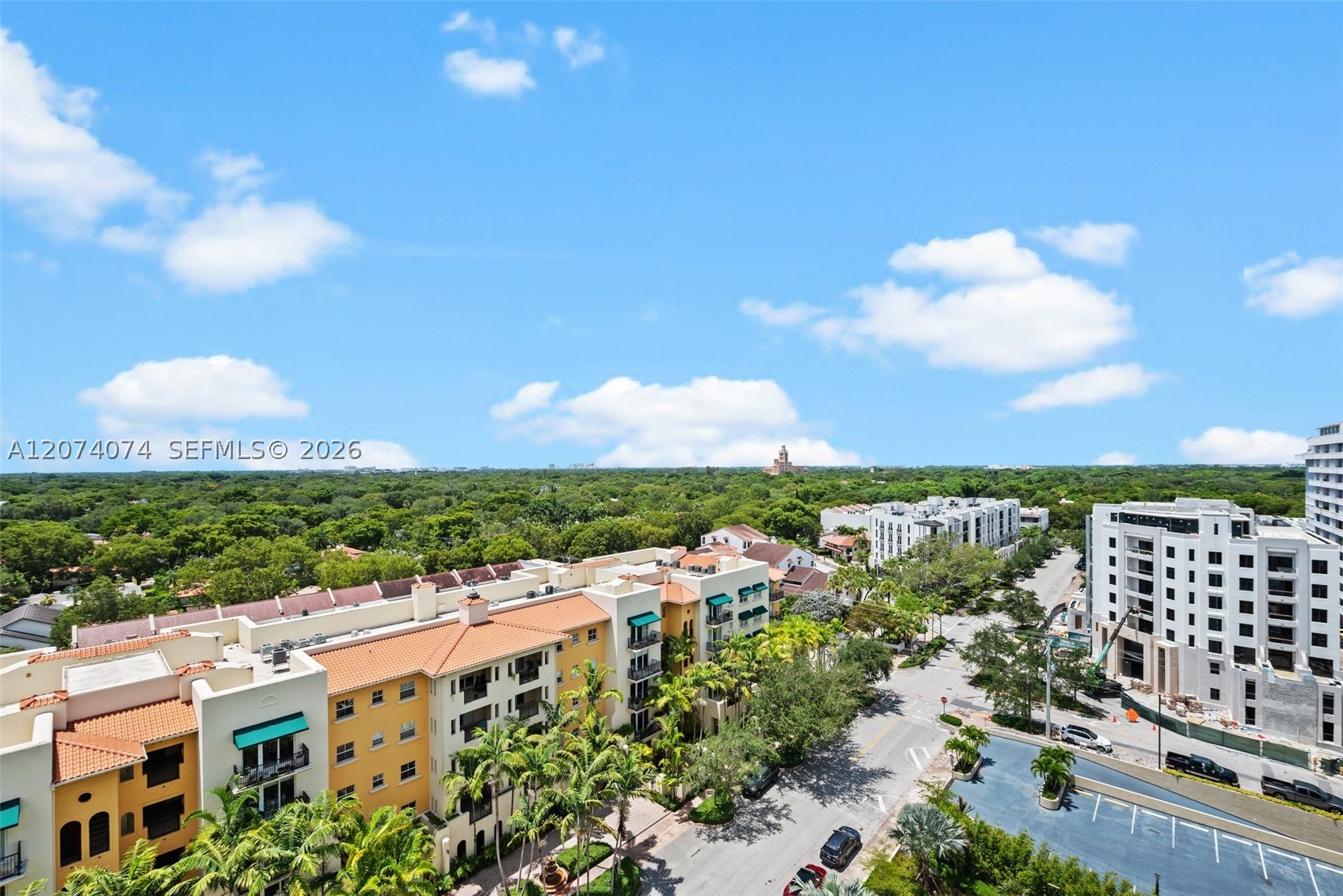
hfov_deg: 104.2
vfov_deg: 81.3
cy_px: 448
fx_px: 522
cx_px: 672
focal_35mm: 14
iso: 200
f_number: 8
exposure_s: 1/800
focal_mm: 14
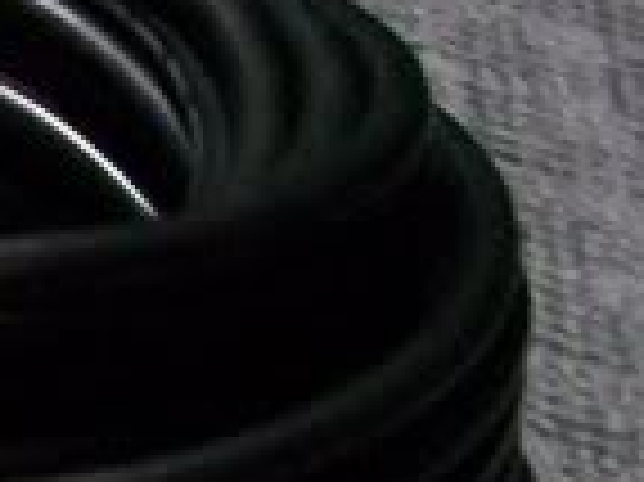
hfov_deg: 7.5
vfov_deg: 6.3
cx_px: -1347
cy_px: 978
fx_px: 4257
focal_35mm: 229
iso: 160
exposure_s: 1/8
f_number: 2.8
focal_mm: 5.7
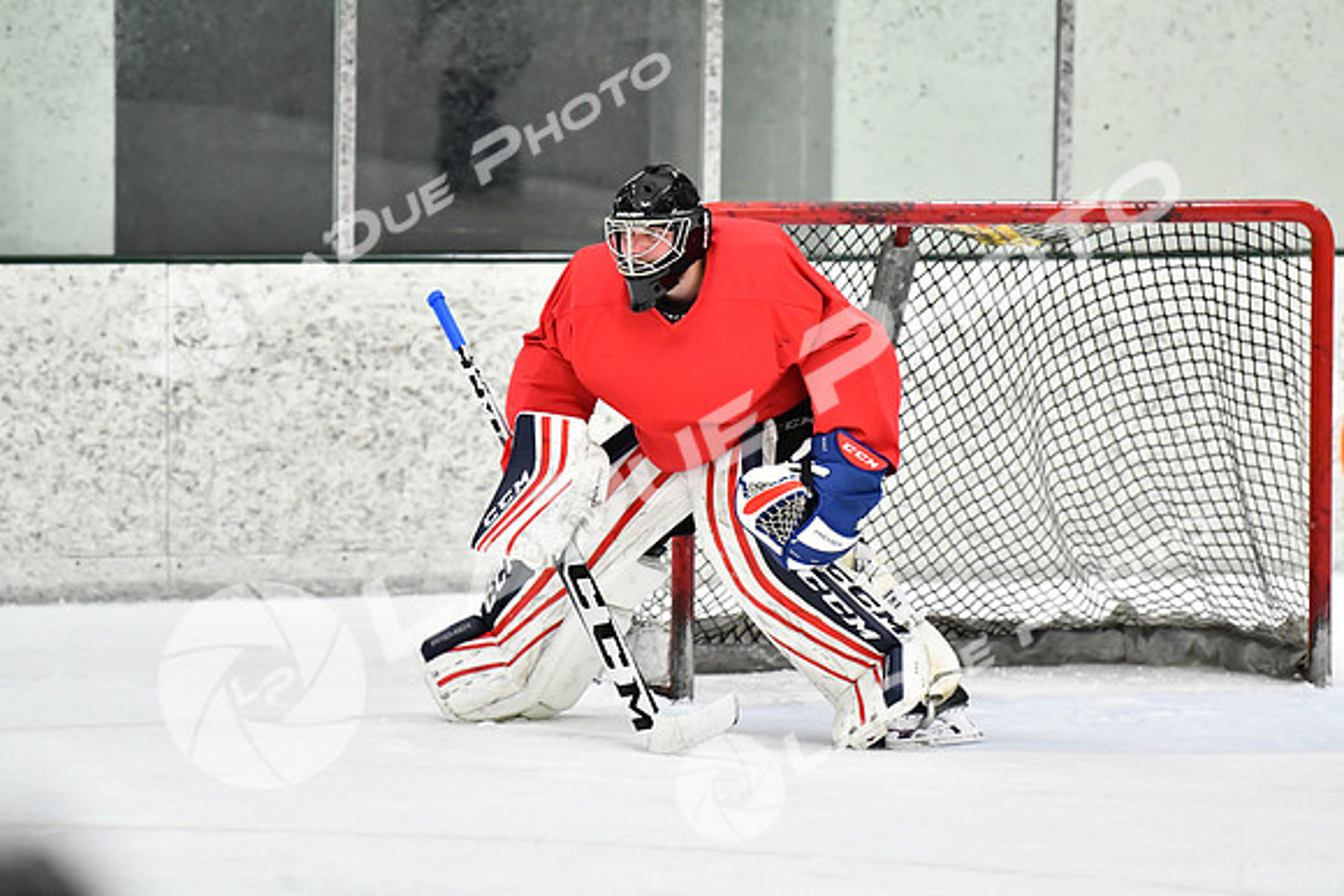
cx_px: 672
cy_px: 448
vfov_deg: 5.1
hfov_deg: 7.6
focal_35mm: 270
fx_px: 10082
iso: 5000
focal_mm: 180
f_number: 2.8
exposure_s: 1/1250
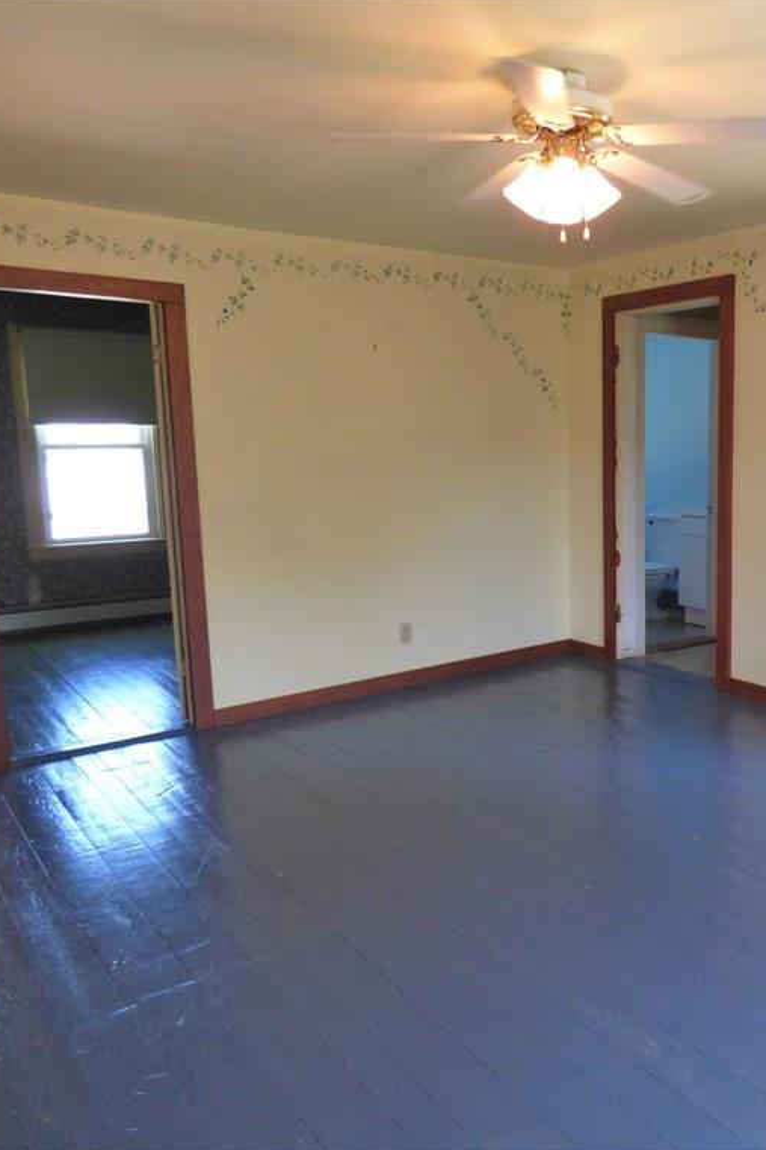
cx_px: 609
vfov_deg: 65.5
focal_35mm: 28
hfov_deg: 44.2
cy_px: 574
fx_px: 894
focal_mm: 3.58
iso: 250
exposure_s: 1/60
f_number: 2.8
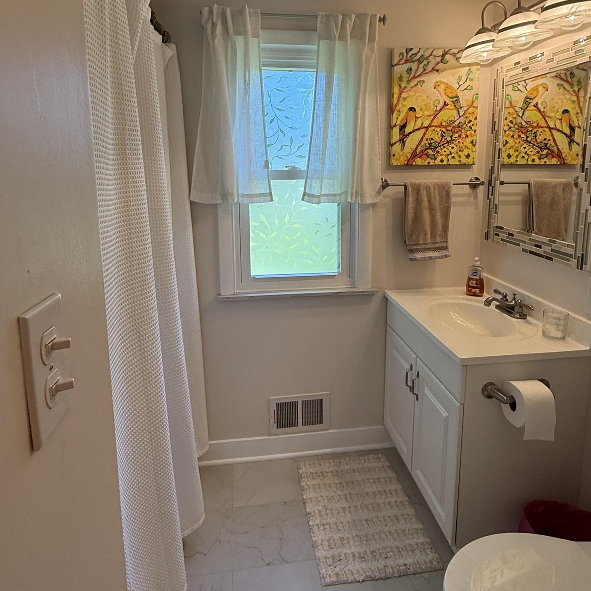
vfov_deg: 64.5
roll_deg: -0.1
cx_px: 310
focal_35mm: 24
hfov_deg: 65.0
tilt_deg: -9.9
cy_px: 242
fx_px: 464
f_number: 2.2
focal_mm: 2.22
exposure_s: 1/120
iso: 80
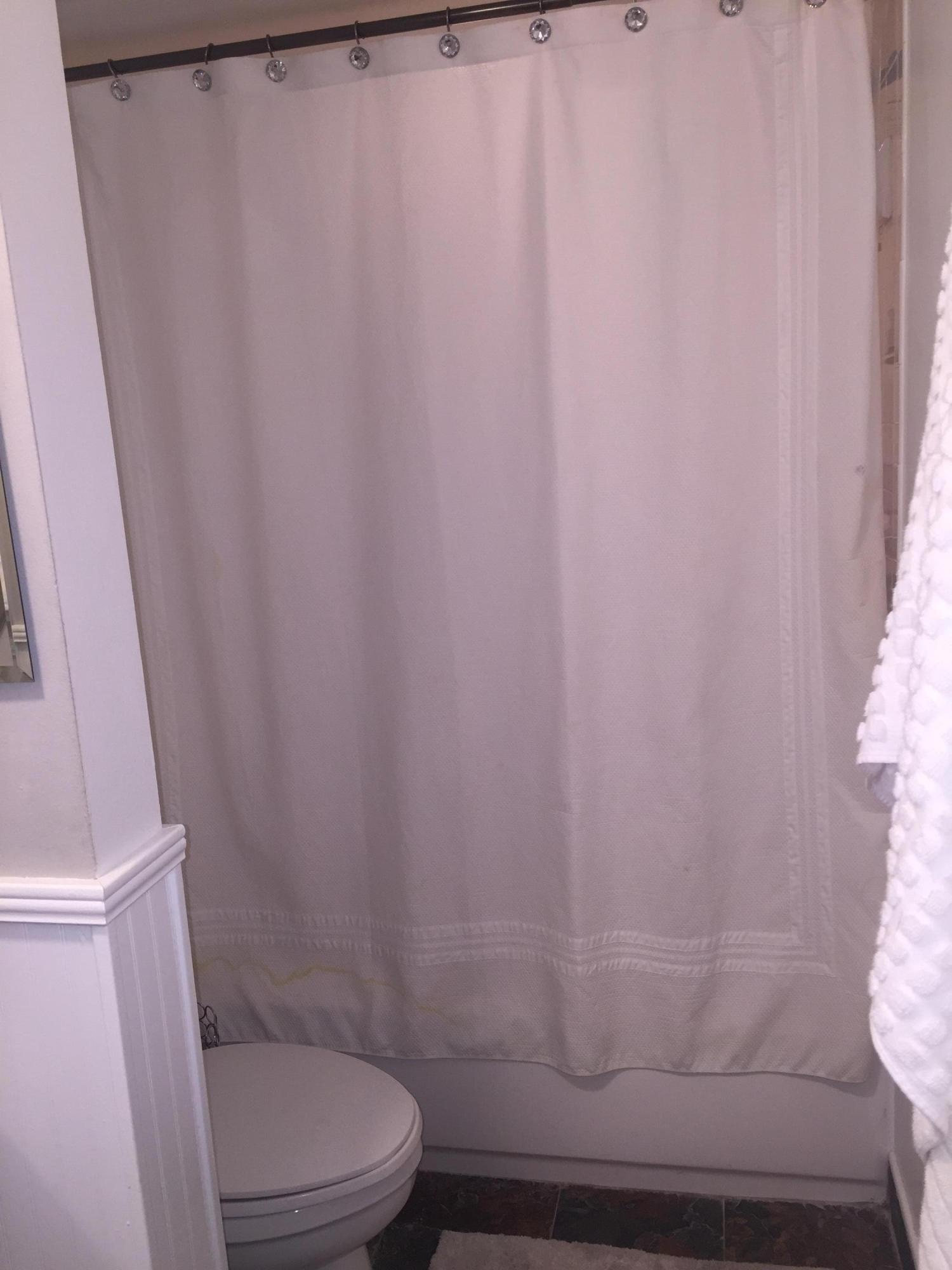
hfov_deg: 48.2
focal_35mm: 29
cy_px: 635
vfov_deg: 61.7
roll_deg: +4.4
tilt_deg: -9.5
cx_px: 476
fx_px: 1063
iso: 50
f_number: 2.2
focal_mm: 4.15
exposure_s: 1/30
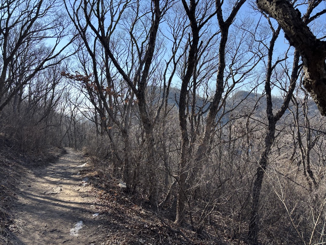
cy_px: 122
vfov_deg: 53.1
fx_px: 245
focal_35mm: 26
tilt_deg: -1.1
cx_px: 163
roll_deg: +1.5
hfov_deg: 67.3
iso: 50
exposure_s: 1/1381
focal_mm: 5.96
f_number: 1.6
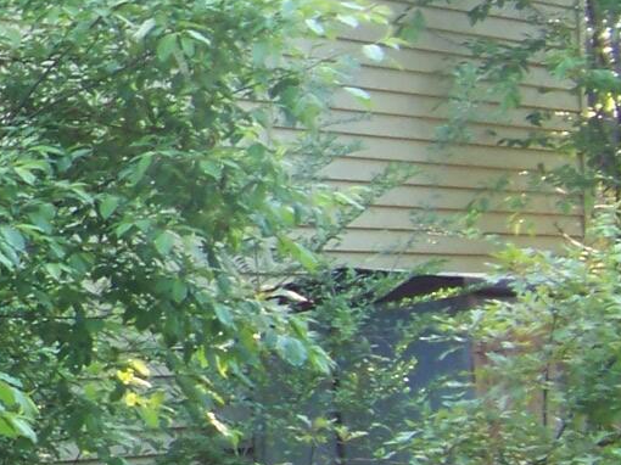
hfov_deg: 10.0
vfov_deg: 8.1
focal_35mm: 183
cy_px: 180
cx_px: -643
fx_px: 3281
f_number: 2.8
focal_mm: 5.85
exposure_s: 1/40
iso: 64
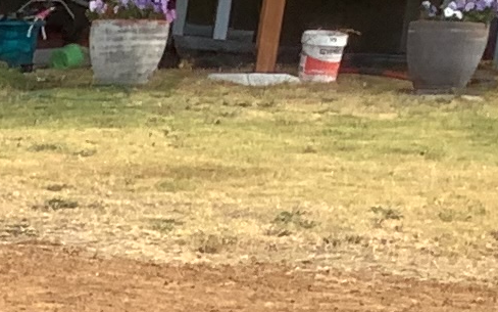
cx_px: -985
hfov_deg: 8.2
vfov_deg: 5.3
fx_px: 2986
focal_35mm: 220
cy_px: 1250
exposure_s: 1/223
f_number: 2.4
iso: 25
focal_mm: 3.3
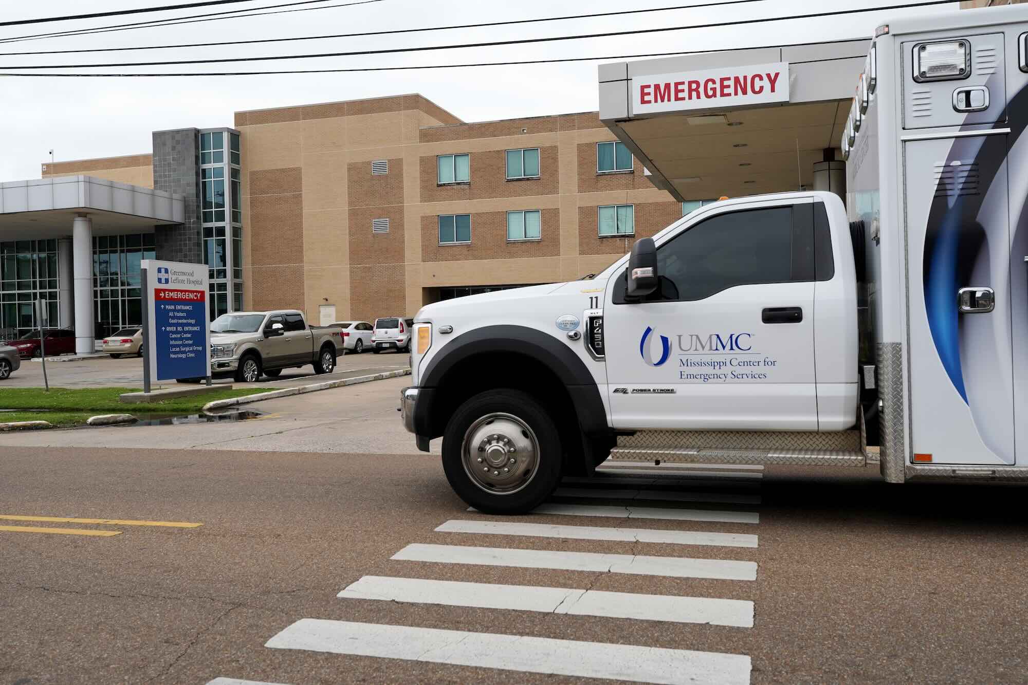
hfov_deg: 60.3
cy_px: 342
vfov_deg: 42.3
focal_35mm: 31
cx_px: 514
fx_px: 885
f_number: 5
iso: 400
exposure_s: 1/1600
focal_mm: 31
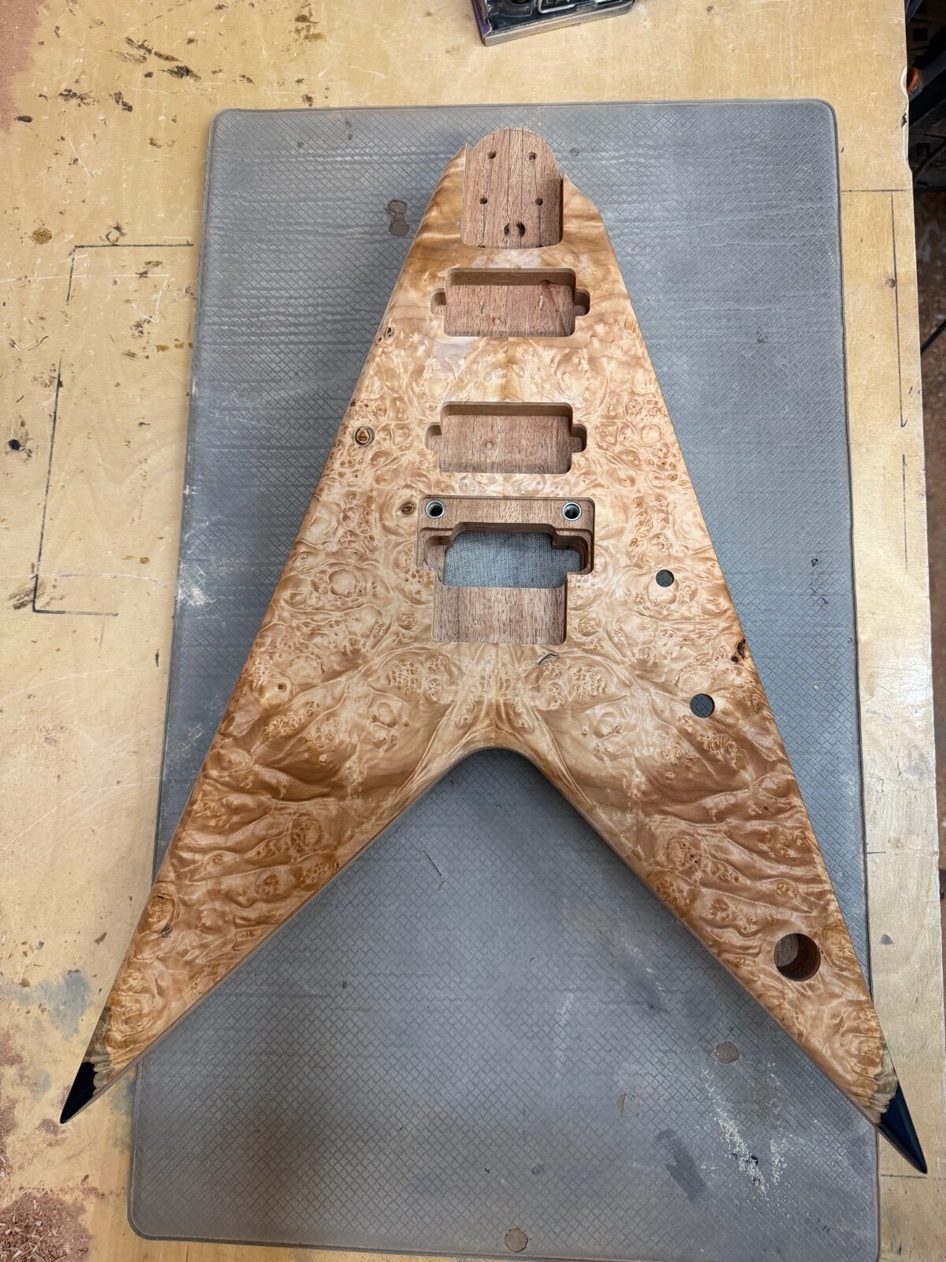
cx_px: 473
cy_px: 631
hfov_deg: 56.8
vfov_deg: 71.6
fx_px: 875
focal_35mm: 24
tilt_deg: -81.5
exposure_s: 1/120
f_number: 1.78
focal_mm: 6.76
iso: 160
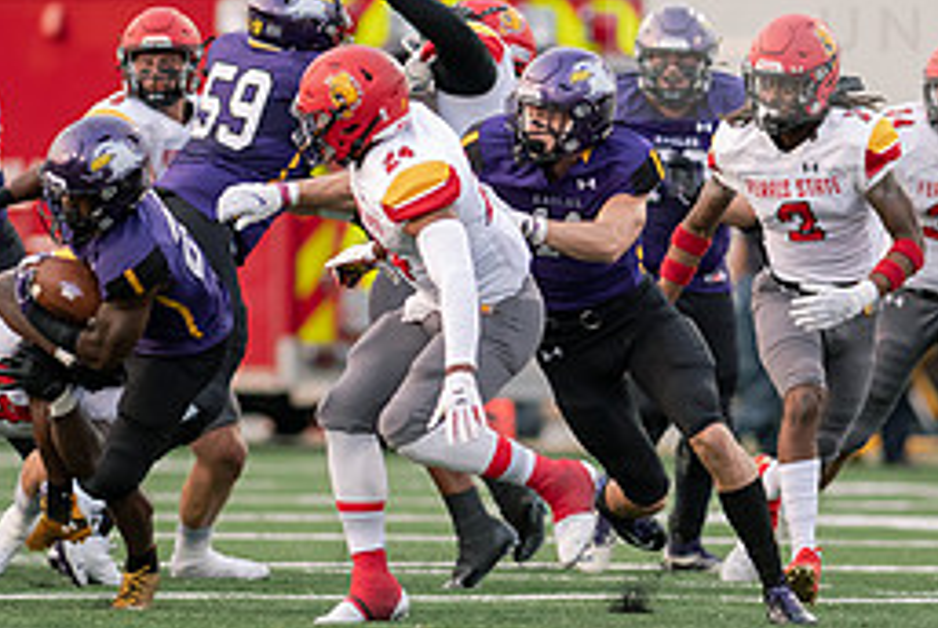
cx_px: 496
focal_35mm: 676
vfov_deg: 2.0
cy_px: 257
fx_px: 17633
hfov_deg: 3.0
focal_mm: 300
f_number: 2.8
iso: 1600
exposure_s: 1/1000
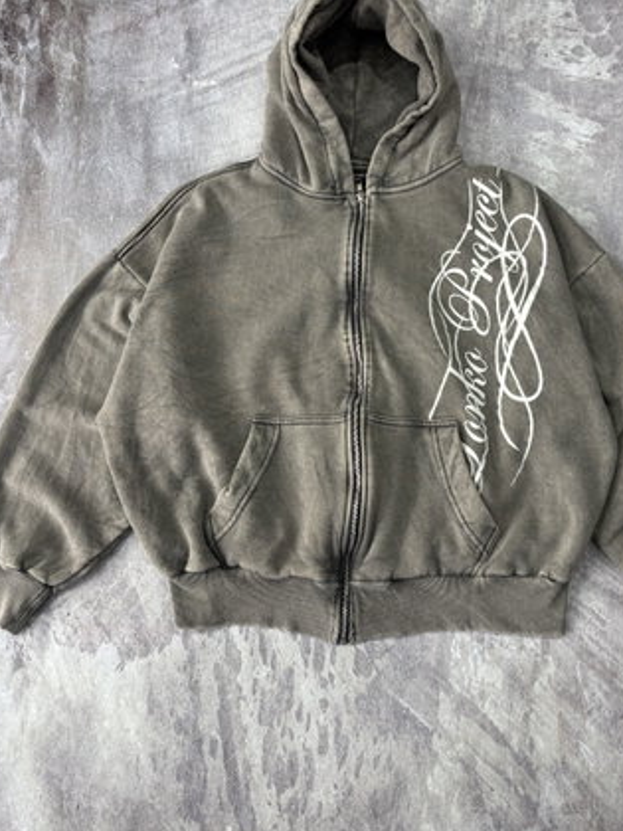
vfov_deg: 55.2
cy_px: 367
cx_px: 350
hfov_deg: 42.9
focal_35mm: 33
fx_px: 792
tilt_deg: -81.1
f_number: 1.6
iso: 80
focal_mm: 5.96
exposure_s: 1/50
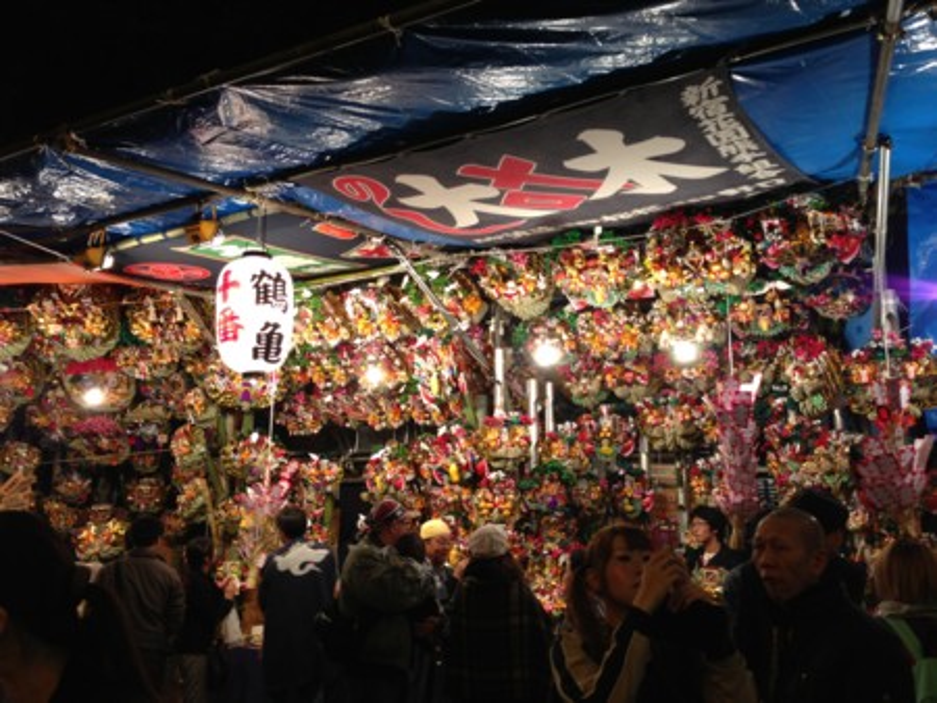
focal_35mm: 33
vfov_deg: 43.0
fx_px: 894
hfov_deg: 55.3
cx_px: 468
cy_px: 352
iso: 80
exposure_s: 1/20
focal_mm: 4.13
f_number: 2.4
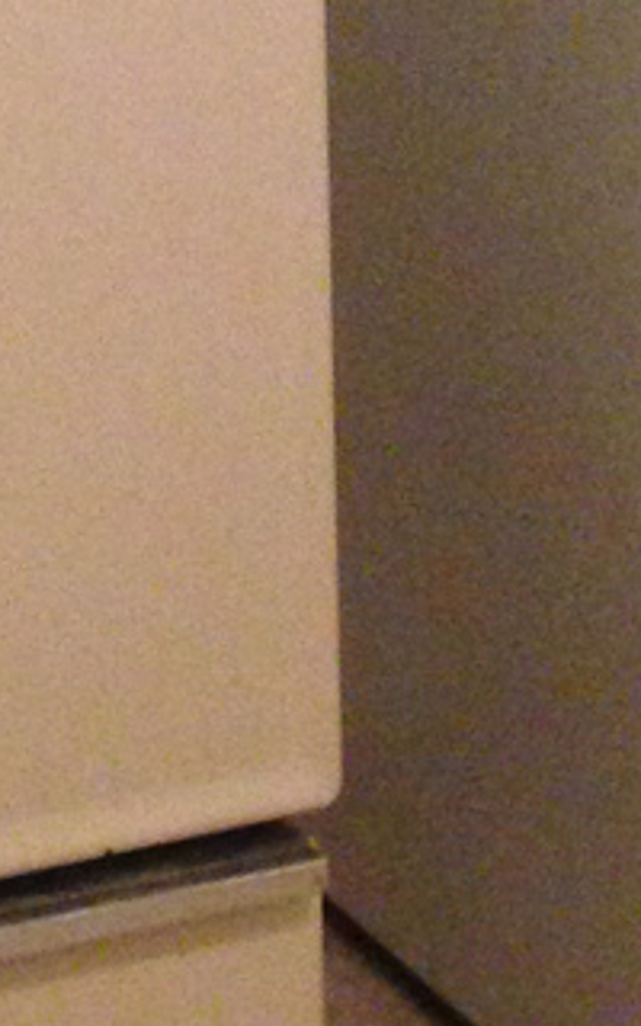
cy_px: -1334
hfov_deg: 7.8
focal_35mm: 168
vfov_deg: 10.8
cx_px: -71
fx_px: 4696
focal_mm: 4.12
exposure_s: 1/15
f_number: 2.4
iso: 400
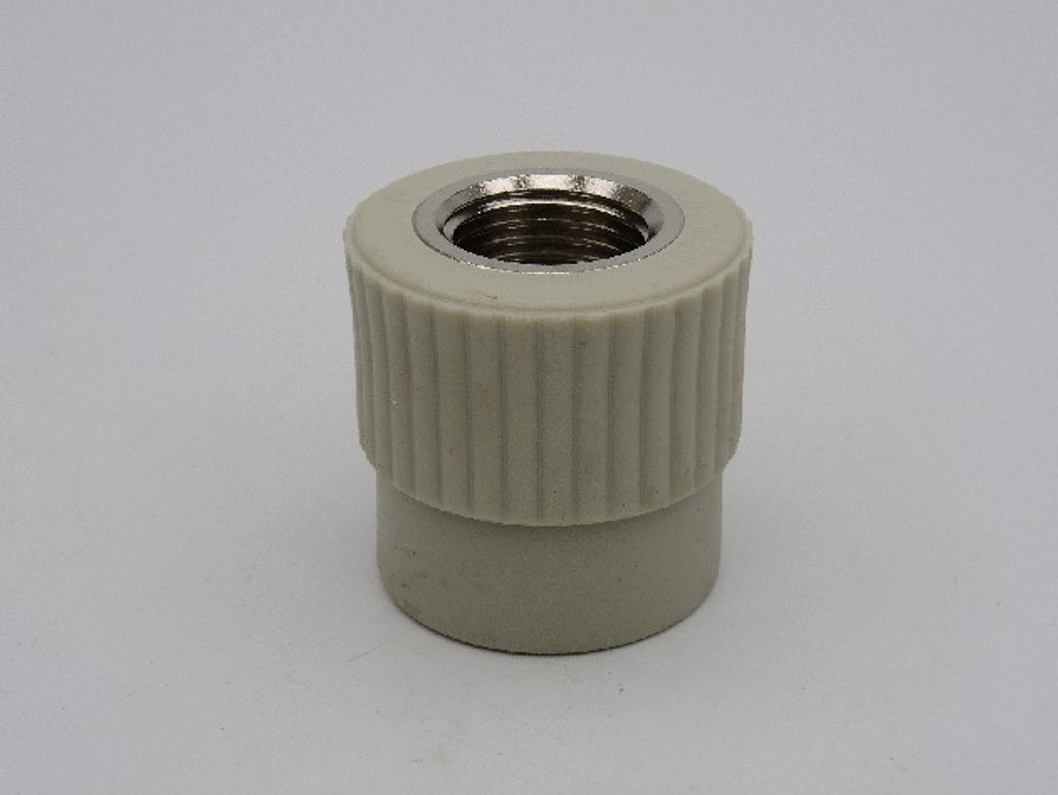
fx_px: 2049
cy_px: 397
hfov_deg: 29.0
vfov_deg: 21.9
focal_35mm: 67
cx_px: 534
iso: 100
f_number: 8
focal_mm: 14.1
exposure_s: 1/500
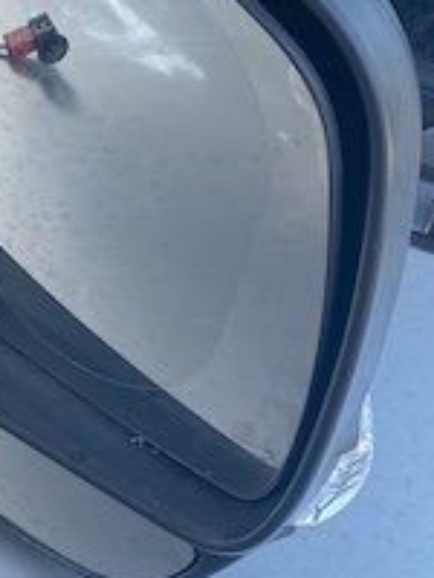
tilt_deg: -37.9
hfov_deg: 16.5
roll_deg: -8.6
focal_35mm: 83
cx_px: -179
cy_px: 312
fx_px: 1387
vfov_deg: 23.6
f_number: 1.8
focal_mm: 4.25
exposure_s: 1/122
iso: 32
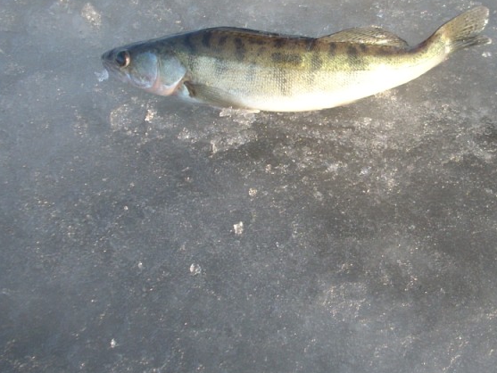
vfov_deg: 21.5
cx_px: 299
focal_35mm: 68
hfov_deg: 28.5
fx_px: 977
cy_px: 124
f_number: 2.8
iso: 64
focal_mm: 6.2
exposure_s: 1/210
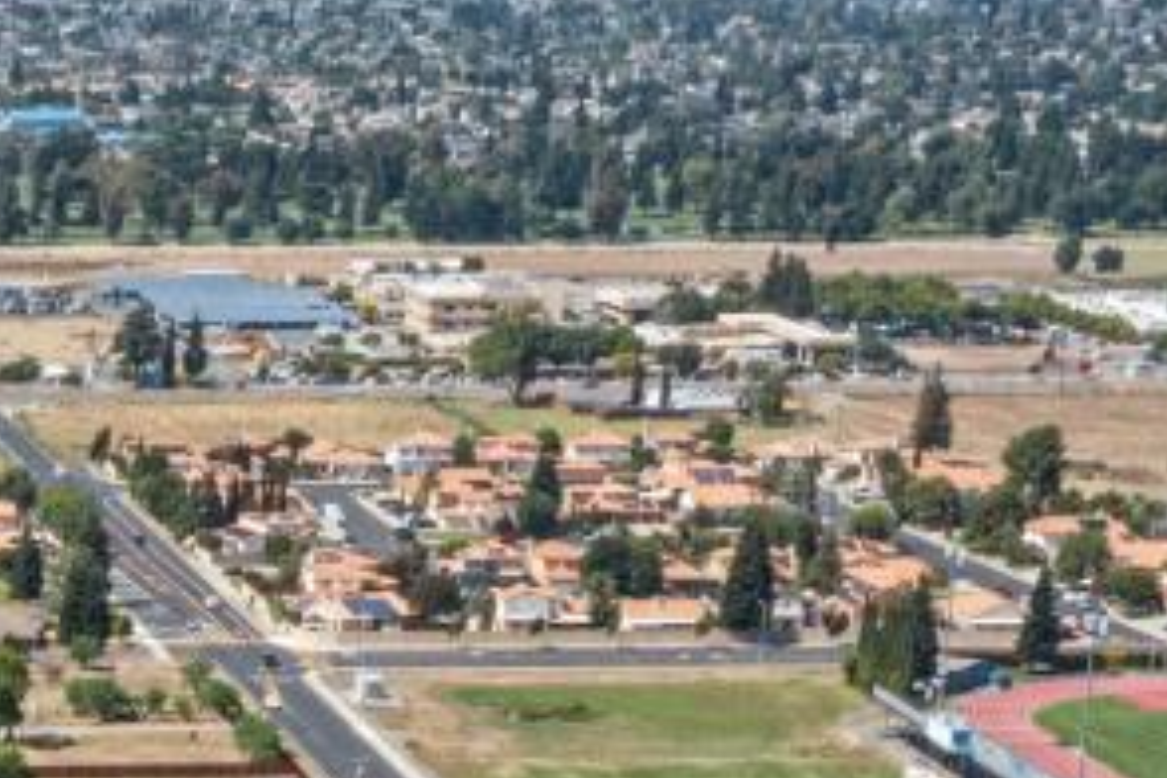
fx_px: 4635
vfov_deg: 9.0
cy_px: 1629
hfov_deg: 13.6
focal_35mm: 143
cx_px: -520
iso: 800
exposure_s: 1/500
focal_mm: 10.26
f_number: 8
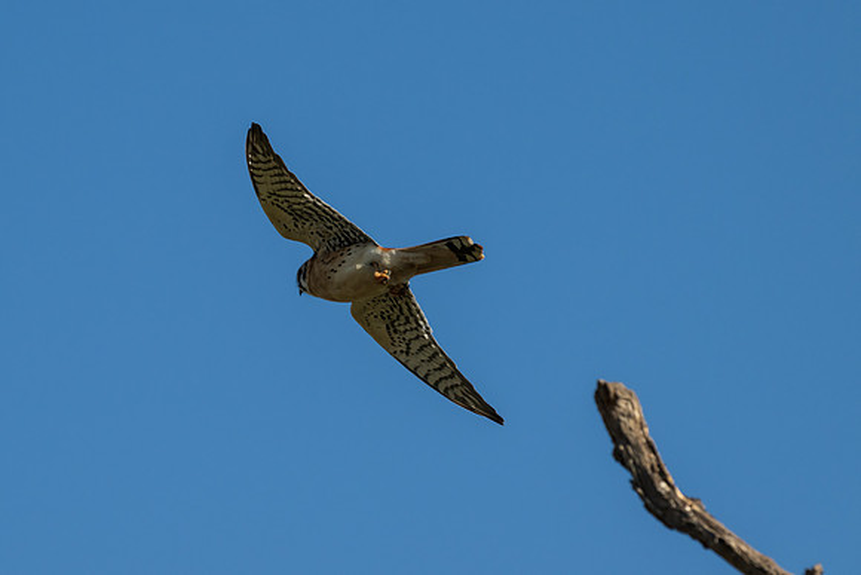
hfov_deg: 3.0
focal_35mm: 692
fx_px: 16550
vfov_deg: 2.0
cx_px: 367
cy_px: 245
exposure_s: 1/2500
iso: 1100
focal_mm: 600
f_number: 10
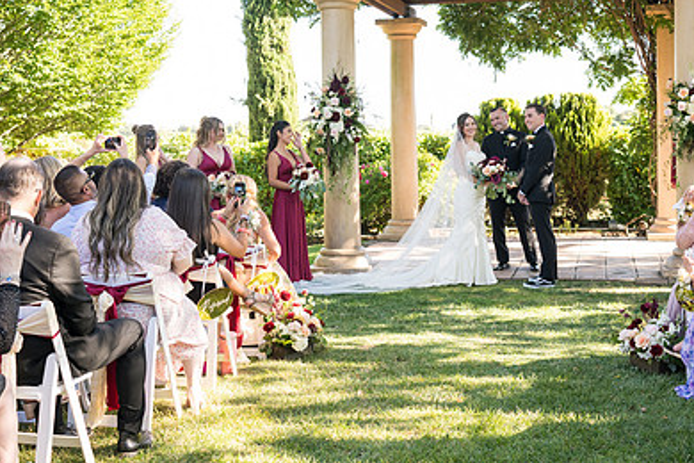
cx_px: 358
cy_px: 165
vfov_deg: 25.9
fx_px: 1002
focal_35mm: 52
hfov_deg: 38.2
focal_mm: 35
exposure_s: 1/400
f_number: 4
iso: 640
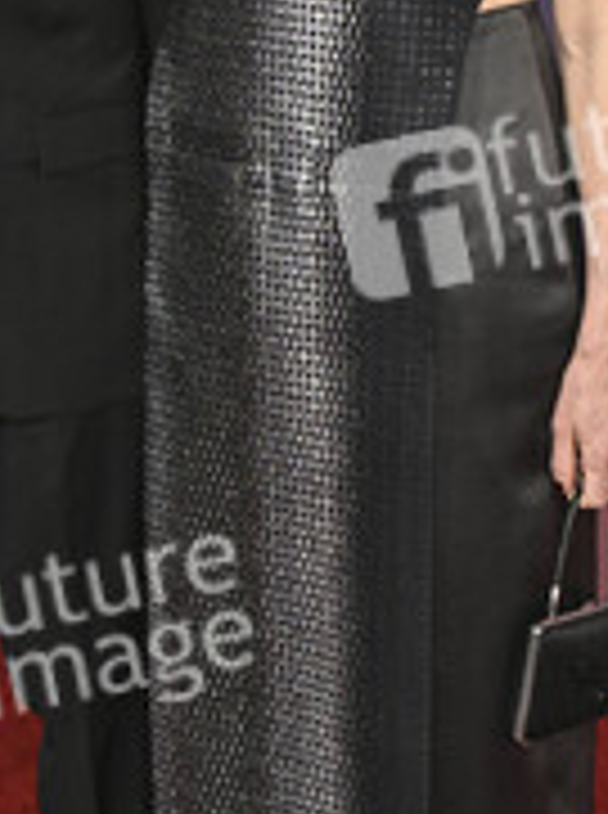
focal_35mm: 100
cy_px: -31
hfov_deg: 14.7
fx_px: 2350
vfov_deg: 19.0
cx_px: 153
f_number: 4
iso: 2000
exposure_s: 1/320
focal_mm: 47
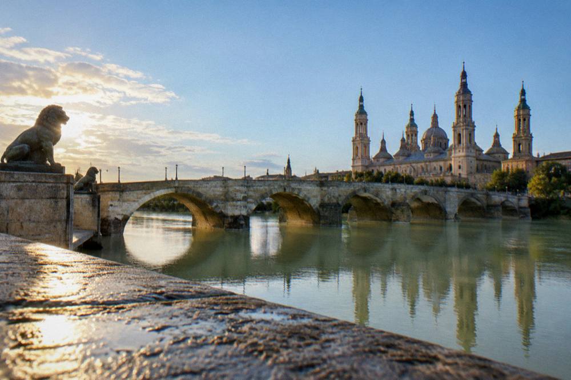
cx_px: 286
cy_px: 190
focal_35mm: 35
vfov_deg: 37.8
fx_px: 555
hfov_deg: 54.5
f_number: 10
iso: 320
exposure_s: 1/400
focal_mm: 35
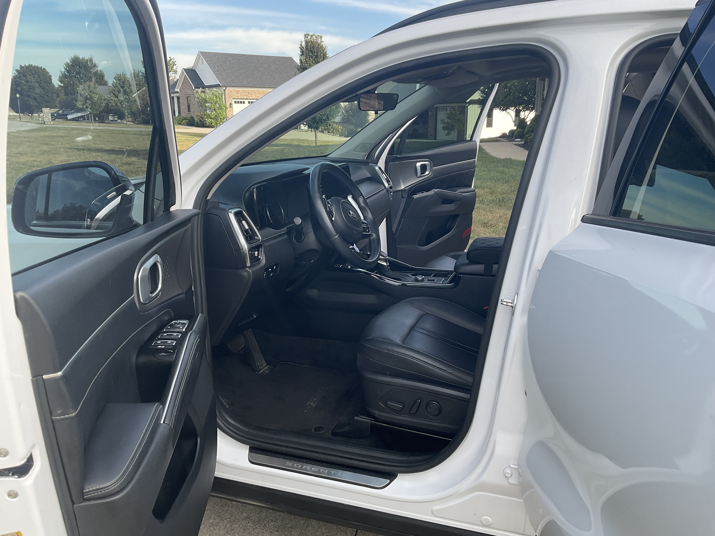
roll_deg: -0.2
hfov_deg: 61.7
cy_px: 268
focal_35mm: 29
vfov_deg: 48.2
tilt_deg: -13.6
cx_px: 358
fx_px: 599
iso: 16
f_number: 1.8
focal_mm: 3
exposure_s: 1/265
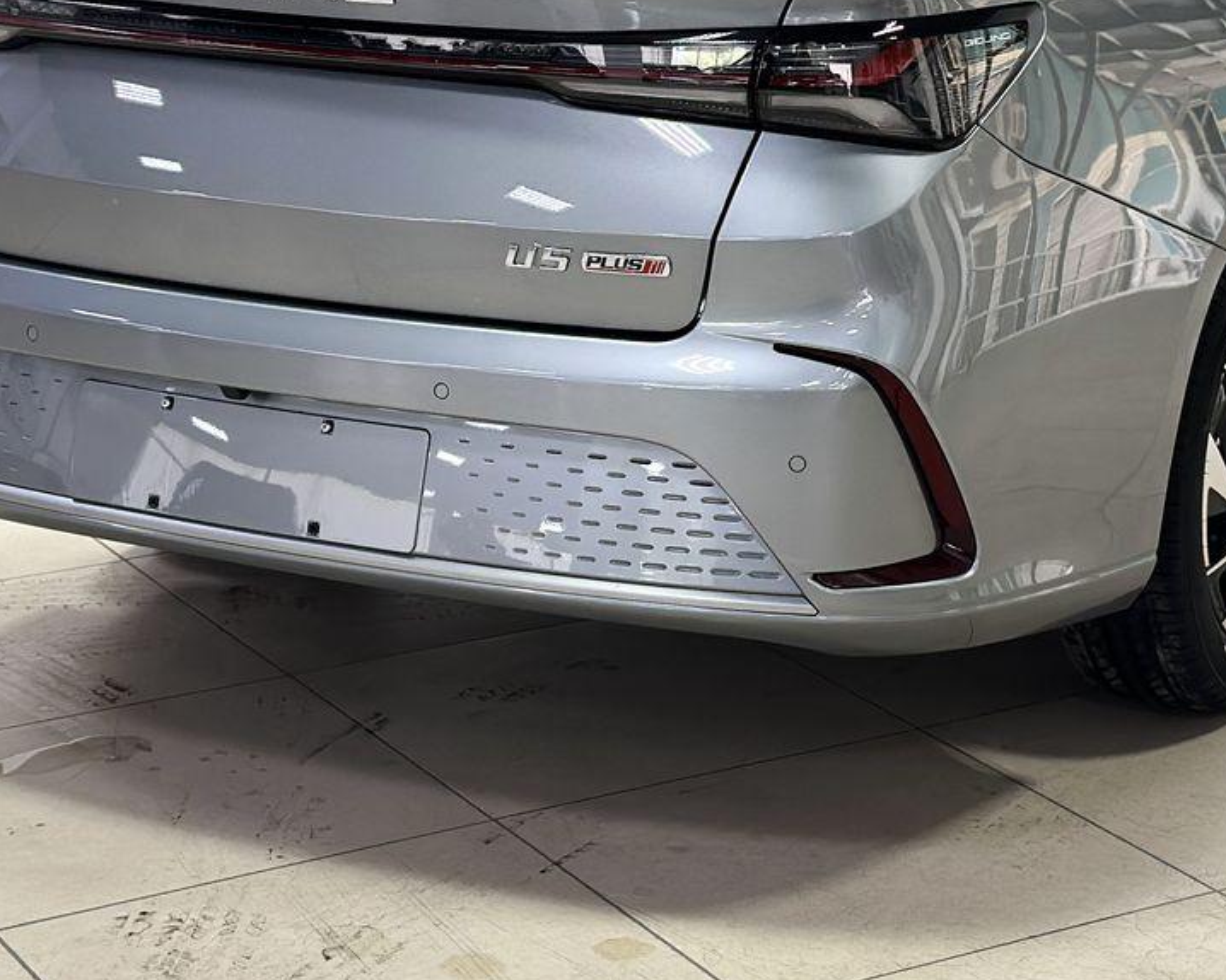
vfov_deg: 16.1
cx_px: 785
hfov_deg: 20.3
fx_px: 3410
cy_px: 94
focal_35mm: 94
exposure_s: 1/100
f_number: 1.78
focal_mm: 6.86
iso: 100
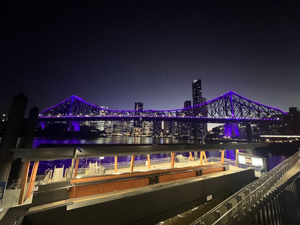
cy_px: 112
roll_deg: -1.8
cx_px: 150
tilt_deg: +10.6
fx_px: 113
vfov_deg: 89.9
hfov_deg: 106.2
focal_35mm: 13
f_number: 1.8
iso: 2000
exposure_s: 1/30
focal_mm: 1.57
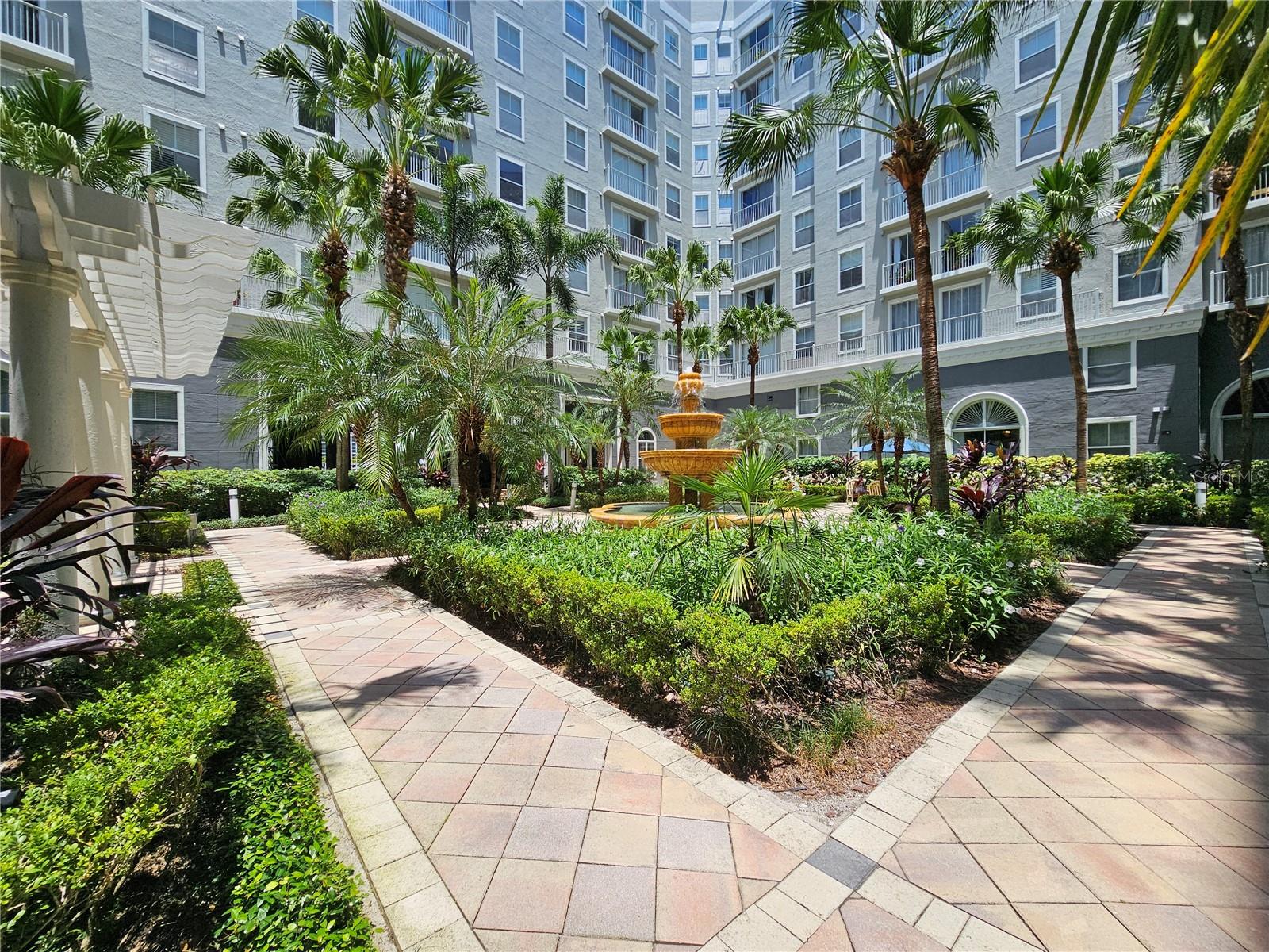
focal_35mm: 13
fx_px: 477
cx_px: 634
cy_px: 476
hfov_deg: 106.2
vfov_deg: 89.9
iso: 50
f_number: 2.2
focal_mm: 2.2
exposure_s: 1/2346
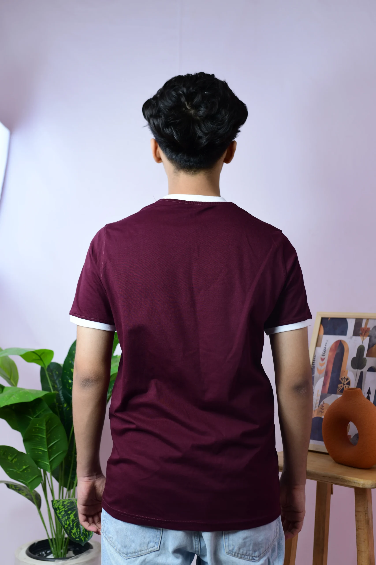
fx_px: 658
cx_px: 188
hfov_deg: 31.9
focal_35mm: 42
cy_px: 282
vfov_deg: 46.4
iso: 250
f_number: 3.2
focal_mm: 35
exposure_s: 1/100
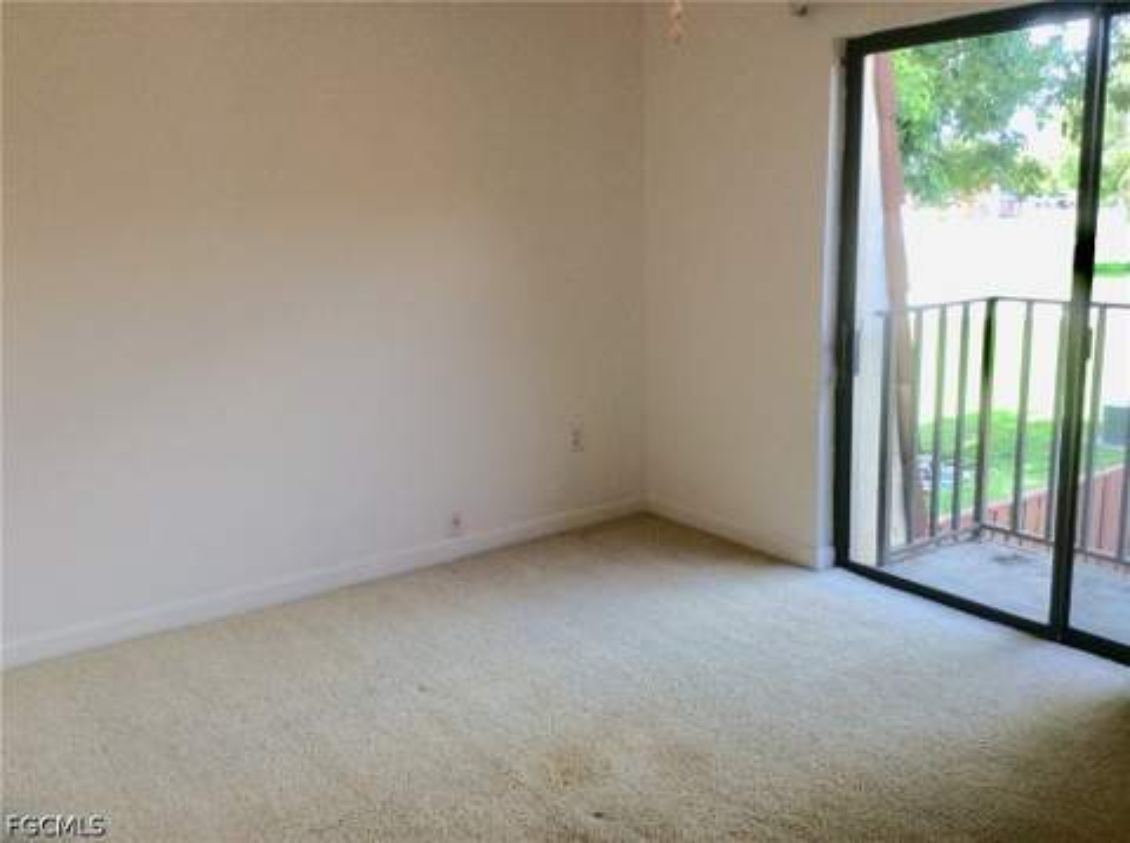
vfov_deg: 44.0
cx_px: 565
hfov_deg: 56.9
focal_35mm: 32
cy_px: 422
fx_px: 1043
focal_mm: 3.3
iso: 64
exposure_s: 1/120
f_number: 2.4
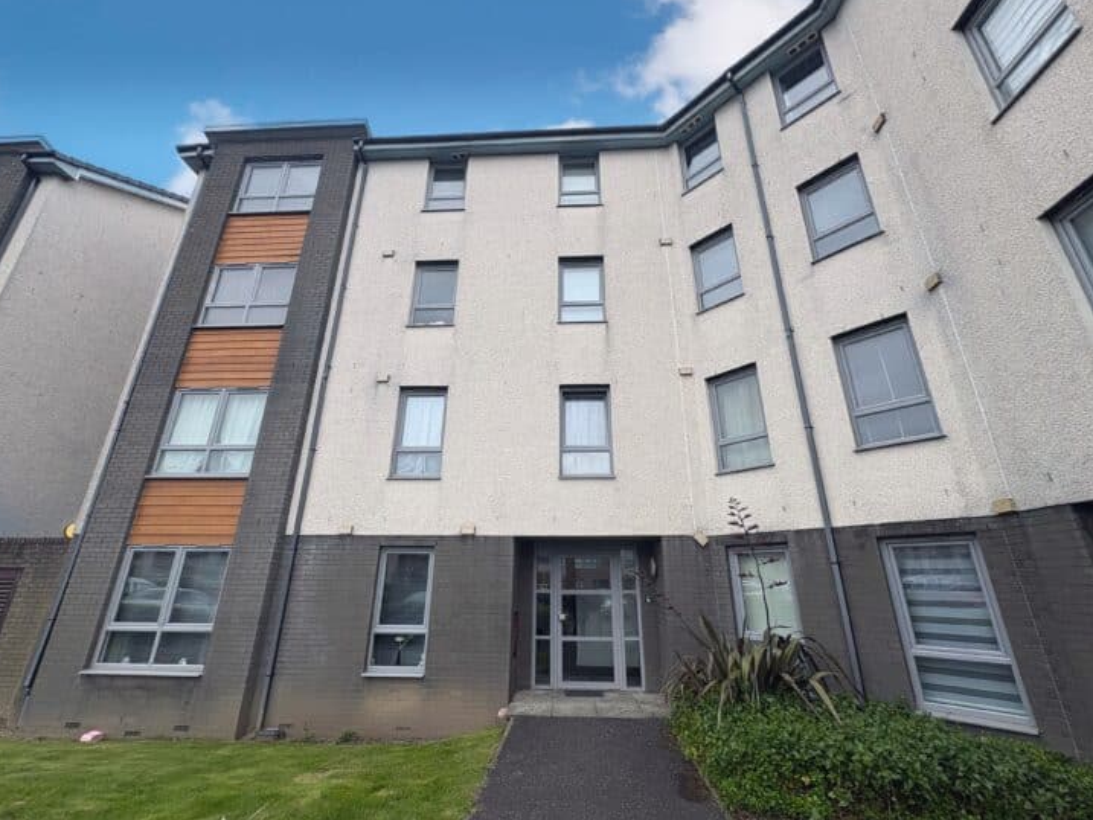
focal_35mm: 15
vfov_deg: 81.8
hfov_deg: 98.2
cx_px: 547
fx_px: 474
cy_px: 408
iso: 40
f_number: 2.2
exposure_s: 1/707
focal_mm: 2.22
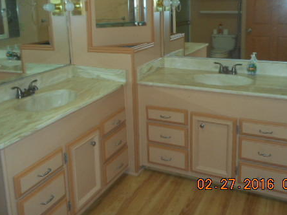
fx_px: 298
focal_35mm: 36
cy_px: 63
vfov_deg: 38.9
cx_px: 138
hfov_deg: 51.3
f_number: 3.7
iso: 250
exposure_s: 1/25
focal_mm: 4.5
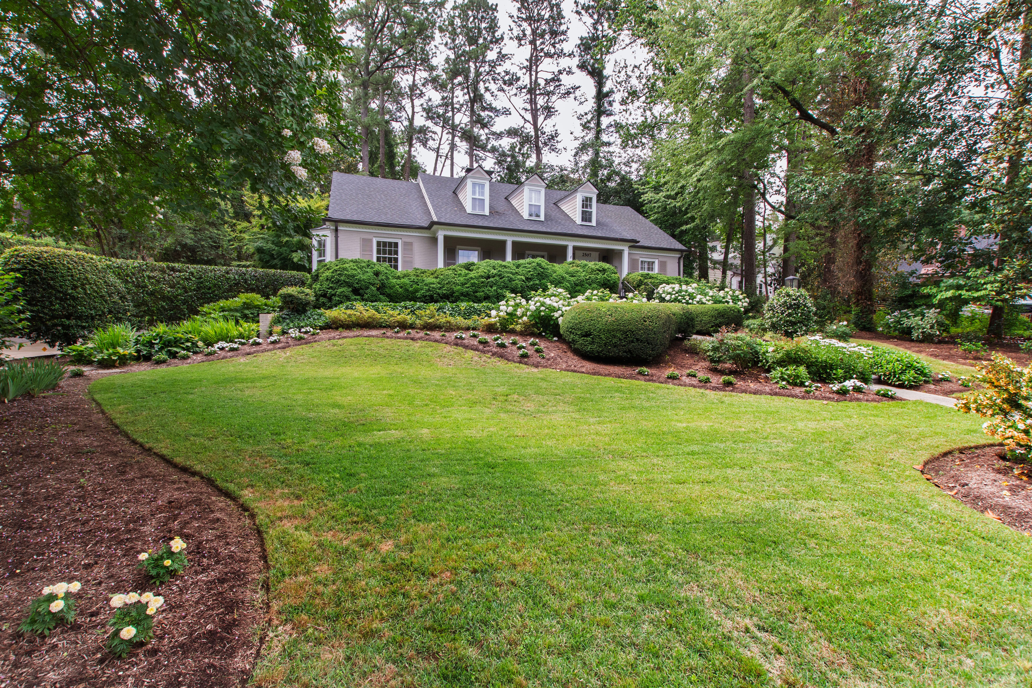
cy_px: 344
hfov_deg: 100.4
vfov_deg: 77.3
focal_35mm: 15
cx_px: 516
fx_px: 430
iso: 500
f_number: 8
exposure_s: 1/125
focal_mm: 10
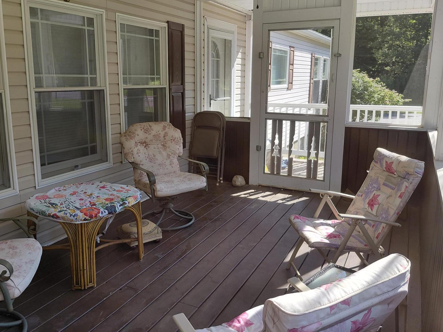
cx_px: 198
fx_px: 384
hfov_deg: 59.8
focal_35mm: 30
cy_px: 158
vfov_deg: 46.8
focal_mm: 4.69
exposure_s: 1/348
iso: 50
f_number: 1.8
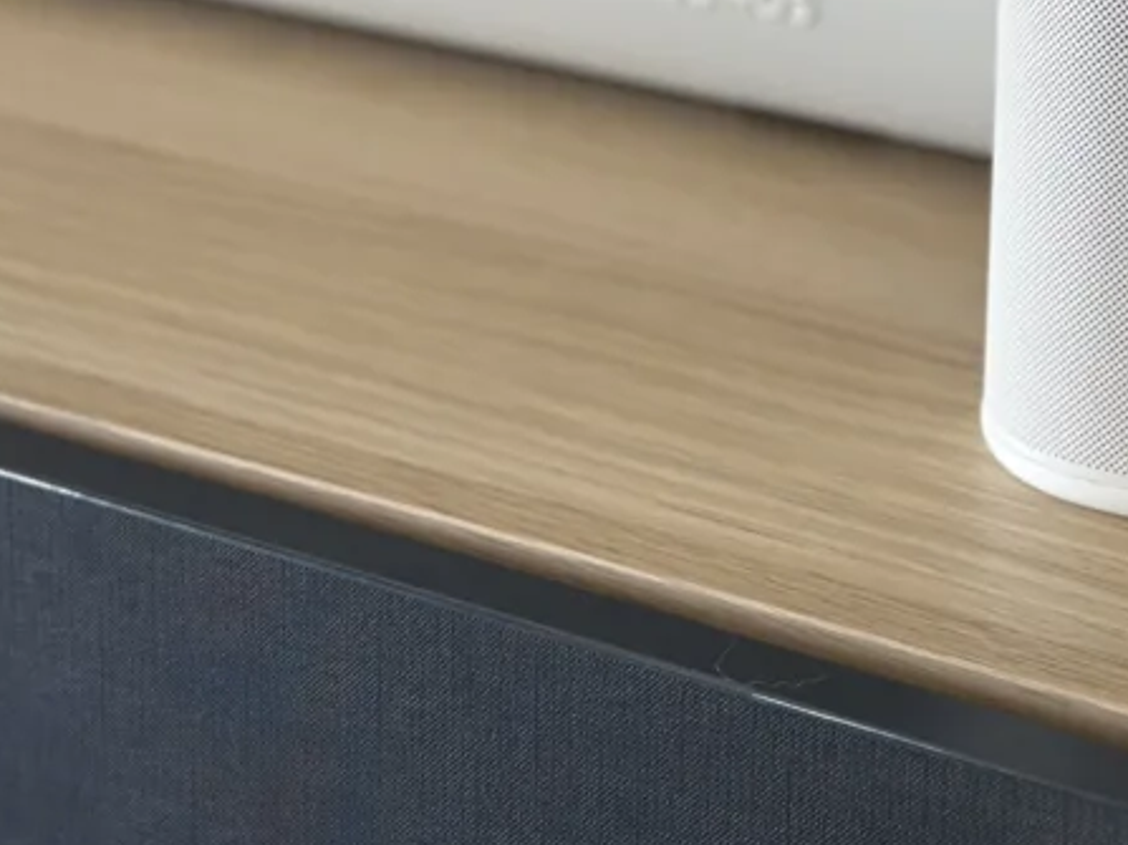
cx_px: 1105
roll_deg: -2.5
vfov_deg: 13.2
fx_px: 3584
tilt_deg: -16.0
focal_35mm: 110
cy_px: -61
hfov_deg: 17.5
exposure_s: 1/121
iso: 100
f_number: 1.78
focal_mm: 6.86
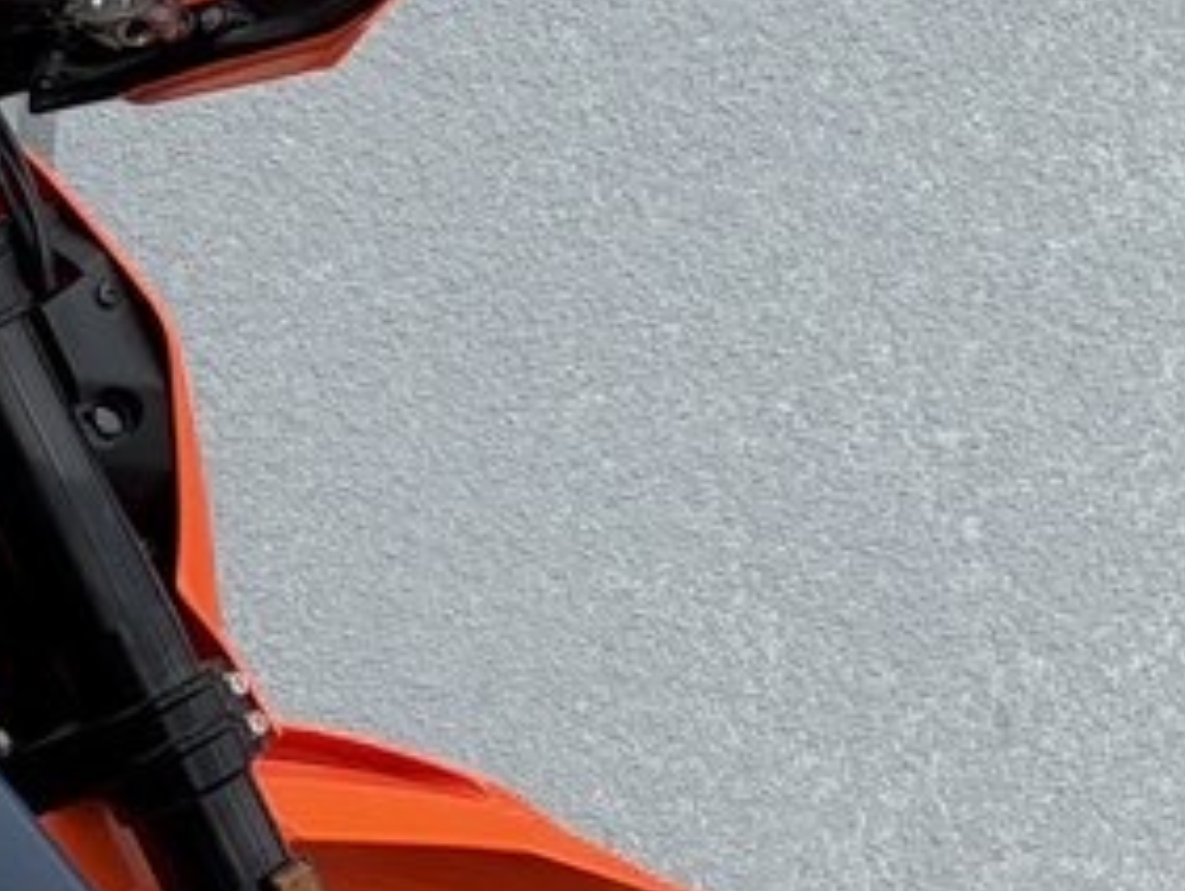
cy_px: 1210
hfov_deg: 7.0
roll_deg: -1.1
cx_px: -1265
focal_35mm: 272
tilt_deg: -11.9
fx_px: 9319
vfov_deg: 5.4
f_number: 1.78
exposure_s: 1/3378
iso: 64
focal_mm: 6.76
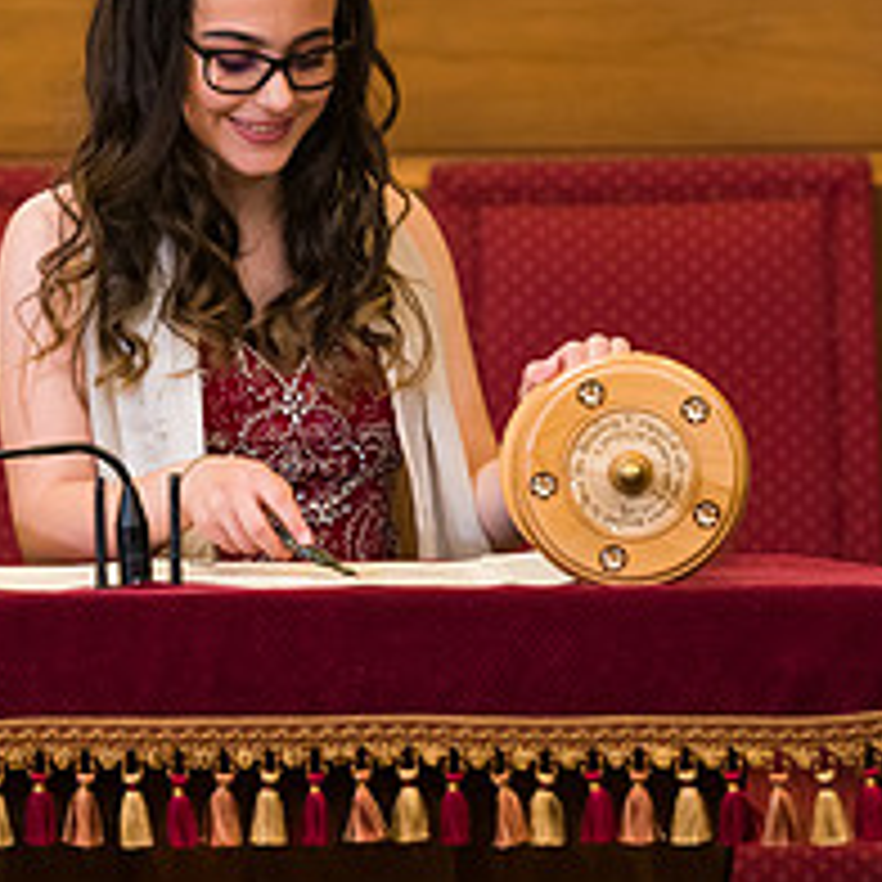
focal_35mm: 390
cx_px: 230
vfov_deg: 4.5
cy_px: 88
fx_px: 11242
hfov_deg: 4.5
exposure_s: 1/200
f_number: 5.6
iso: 1600
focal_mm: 155
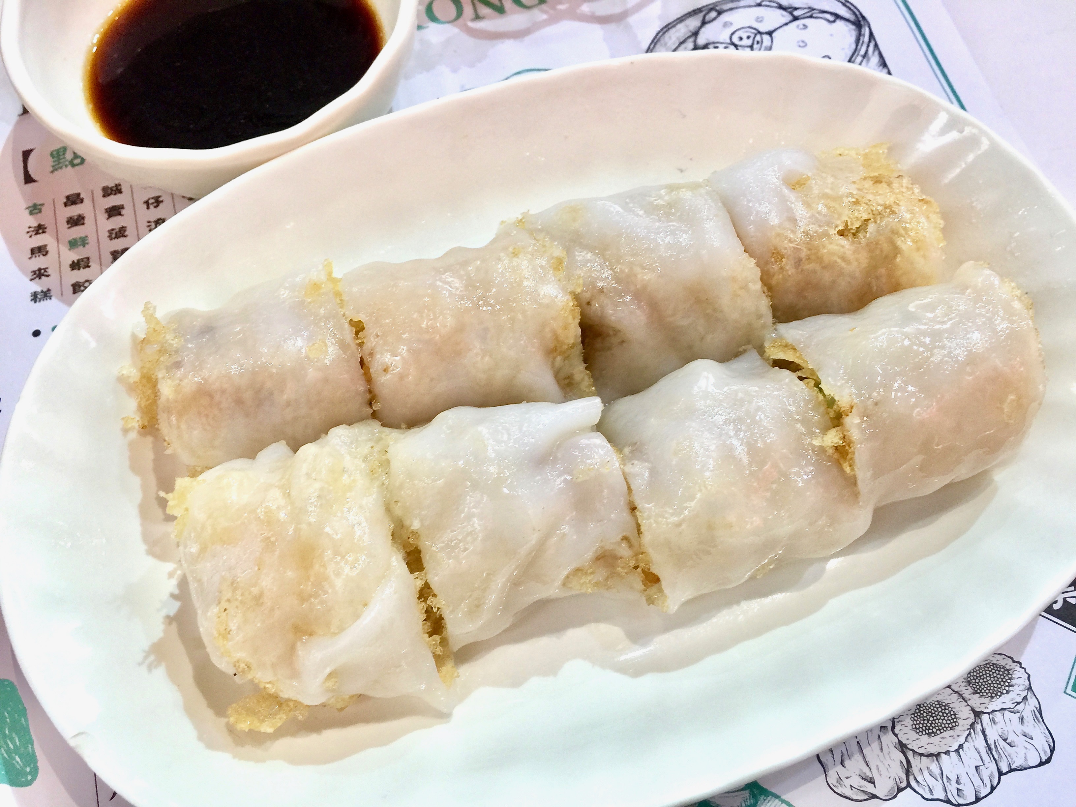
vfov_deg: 48.2
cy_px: 404
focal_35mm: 29
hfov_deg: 61.7
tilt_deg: -65.4
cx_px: 538
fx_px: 901
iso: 50
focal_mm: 4.15
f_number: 2.2
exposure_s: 1/17
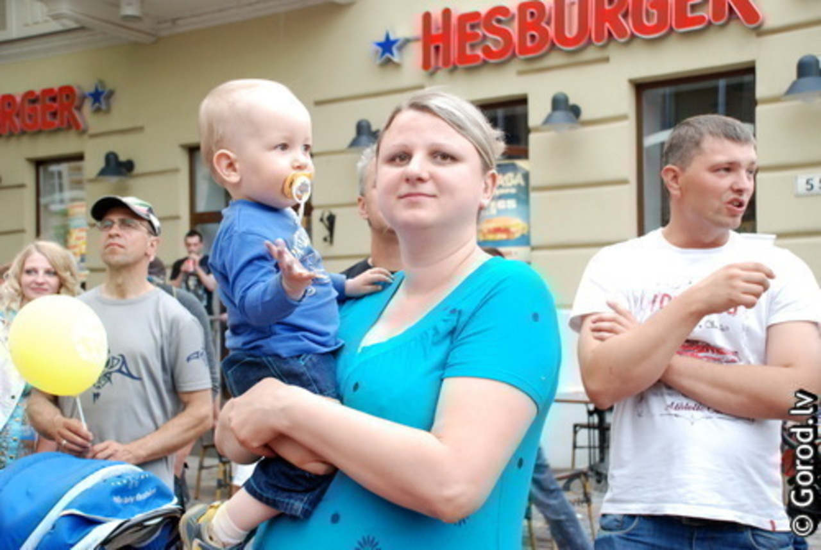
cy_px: 275
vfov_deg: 28.2
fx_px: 1096
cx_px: 410
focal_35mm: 48
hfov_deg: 41.1
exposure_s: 1/125
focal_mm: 32
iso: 640
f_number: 4.8
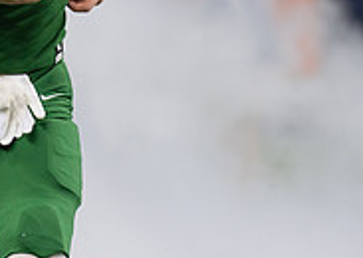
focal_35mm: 449
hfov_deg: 4.5
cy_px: -119
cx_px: 12
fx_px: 4620
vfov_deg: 3.2
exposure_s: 1/1000
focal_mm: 135
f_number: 1.8
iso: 1000
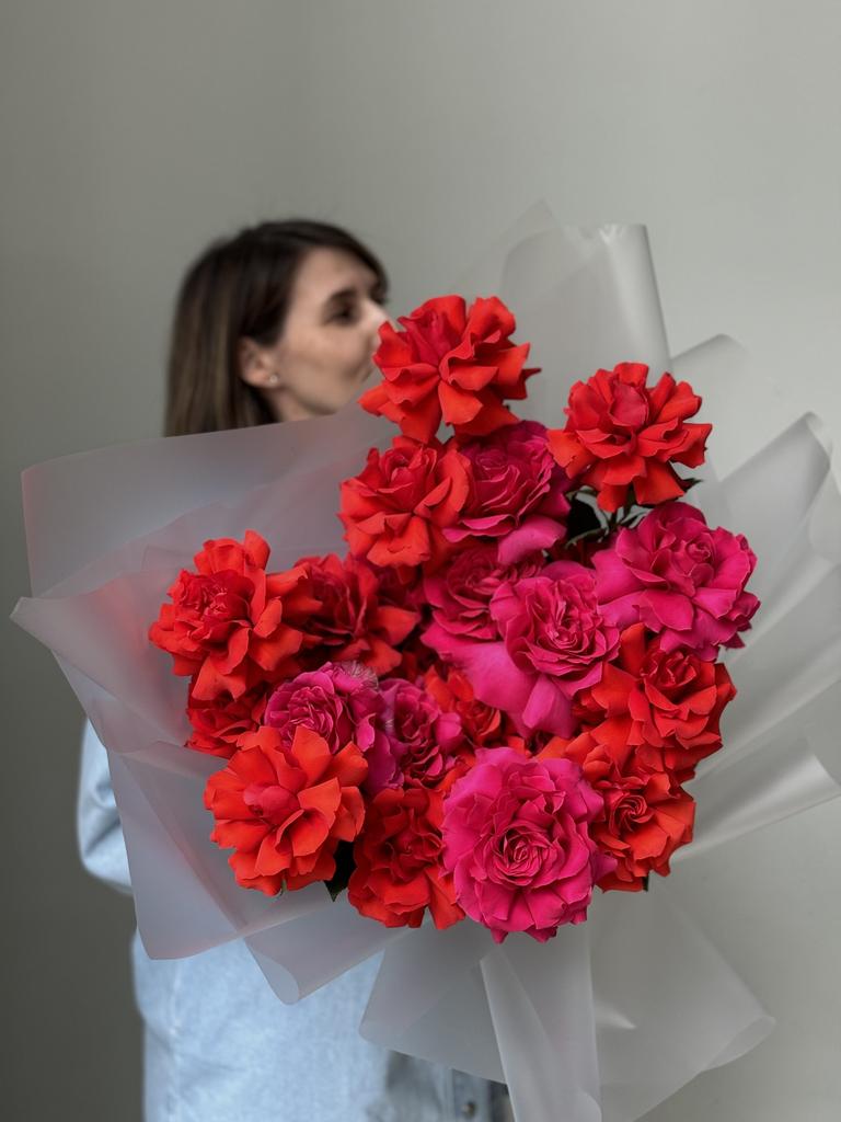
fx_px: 1555
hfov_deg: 30.3
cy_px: 561
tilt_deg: -0.6
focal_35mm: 48
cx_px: 420
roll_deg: +0.0
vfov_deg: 39.7
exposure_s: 1/100
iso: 125
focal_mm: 6.8
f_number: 1.8
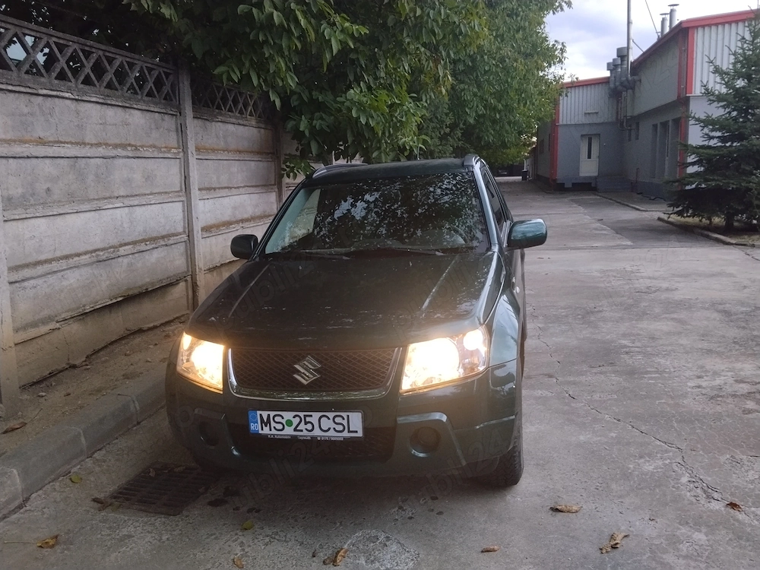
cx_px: 380
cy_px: 285
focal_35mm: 29
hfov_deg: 61.7
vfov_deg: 48.2
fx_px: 637
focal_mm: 3.96
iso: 200
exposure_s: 1/25
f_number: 1.8
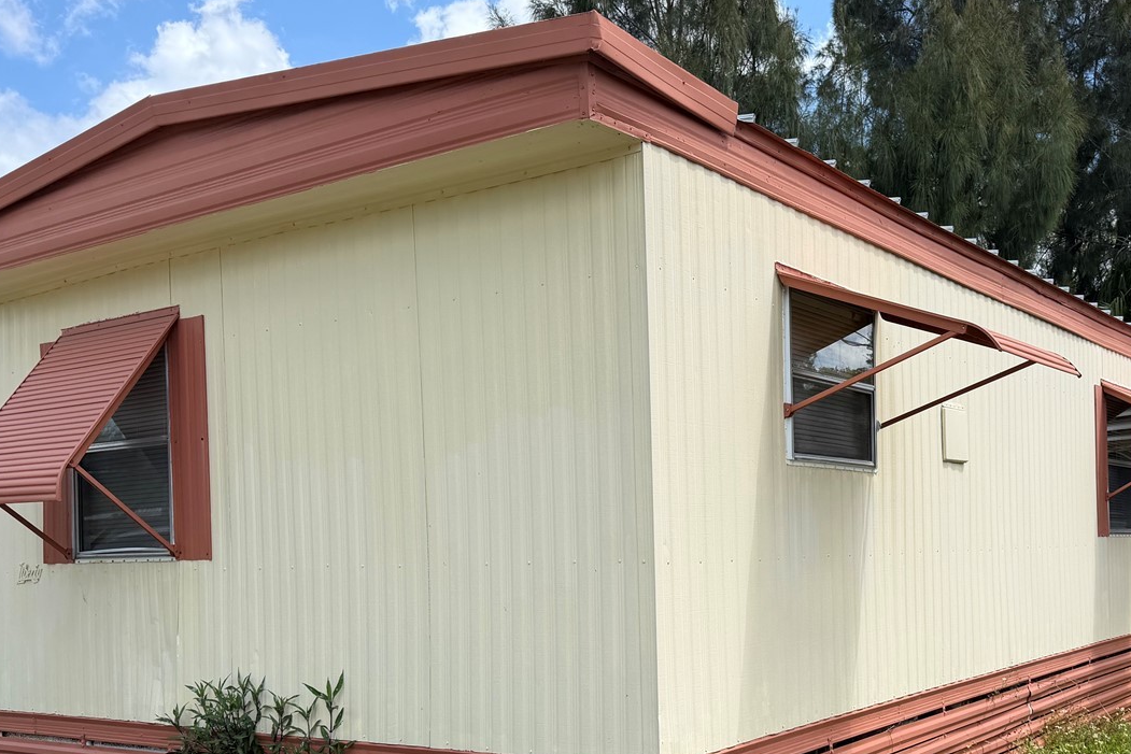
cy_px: 538
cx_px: 761
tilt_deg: +0.4
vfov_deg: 34.5
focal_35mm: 38
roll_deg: +1.8
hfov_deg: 49.7
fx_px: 1194
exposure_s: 1/2907
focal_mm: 6.76
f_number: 1.78
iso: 80
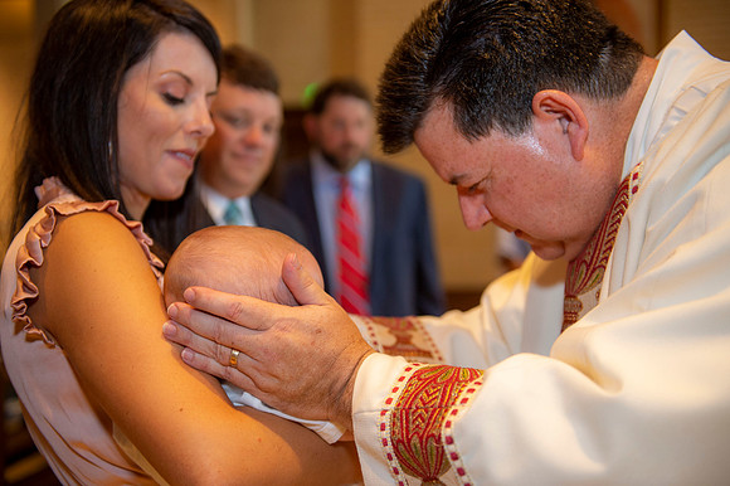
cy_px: 243
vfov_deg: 28.0
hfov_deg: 41.1
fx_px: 973
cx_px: 365
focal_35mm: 48
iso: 1000
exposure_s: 1/100
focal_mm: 48
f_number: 2.8
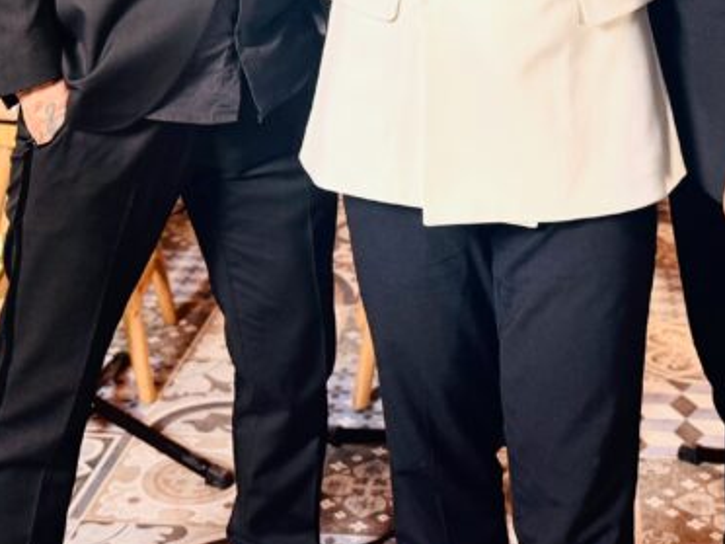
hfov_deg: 29.3
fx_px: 1382
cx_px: 429
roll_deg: +0.2
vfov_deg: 20.3
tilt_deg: -3.3
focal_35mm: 66
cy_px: -175
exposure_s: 1/120
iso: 125
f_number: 1.78
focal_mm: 6.76
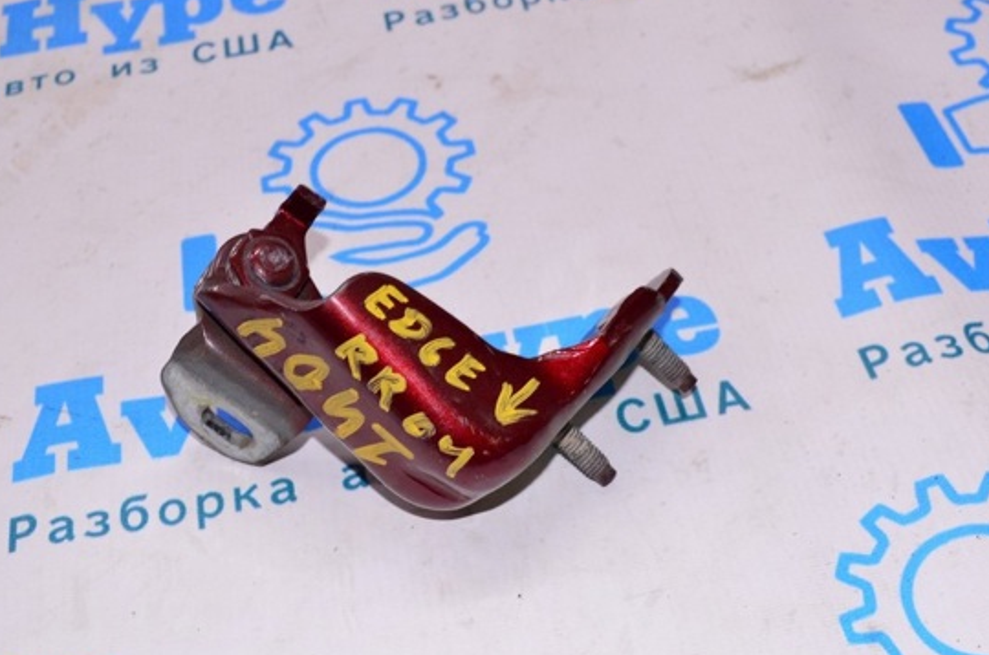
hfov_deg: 38.5
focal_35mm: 52
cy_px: 363
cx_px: 502
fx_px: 1415
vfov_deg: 26.1
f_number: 8
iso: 1600
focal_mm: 29
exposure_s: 1/160
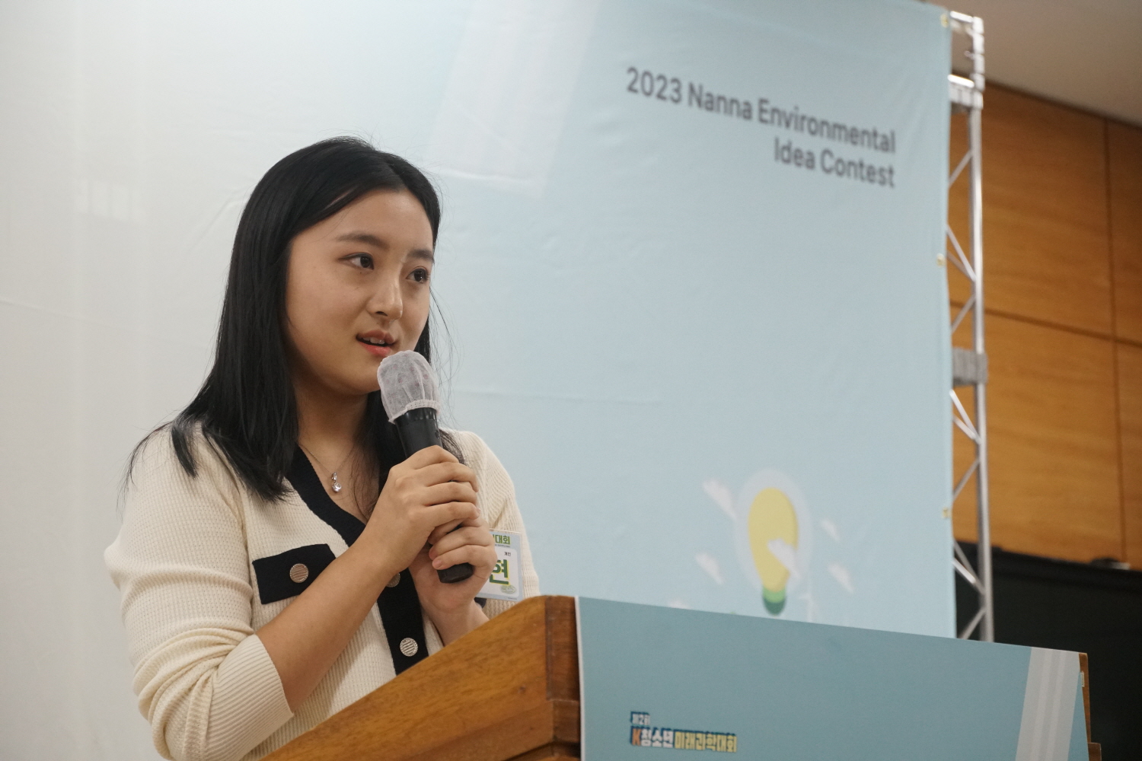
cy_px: 380
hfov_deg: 17.5
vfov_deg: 11.7
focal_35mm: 117
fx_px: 3711
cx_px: 571
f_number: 5.6
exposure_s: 1/250
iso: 2500
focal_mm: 78
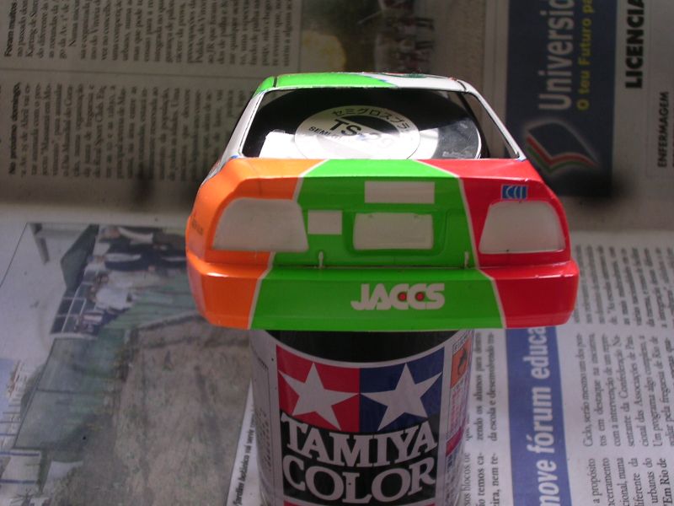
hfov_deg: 30.7
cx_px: 337
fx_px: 1227
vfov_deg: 23.3
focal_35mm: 63
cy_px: 253
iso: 100
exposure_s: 1/38.4
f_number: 3.5
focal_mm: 9.6
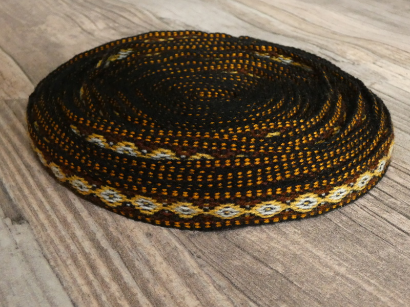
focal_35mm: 33
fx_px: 391
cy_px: 154
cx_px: 205
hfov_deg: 55.4
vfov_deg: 42.9
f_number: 3.4
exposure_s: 1/60
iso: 800
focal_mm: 6
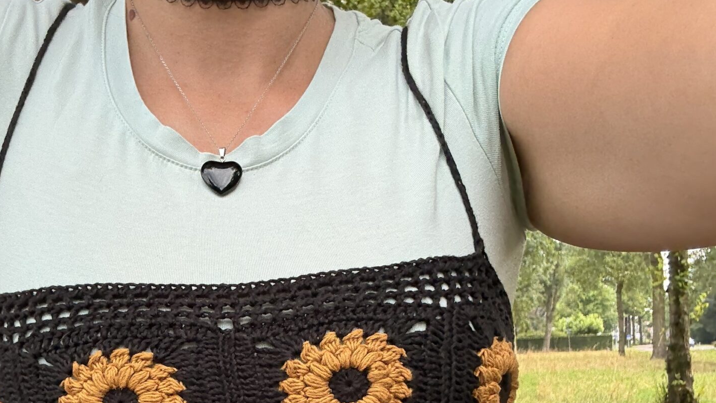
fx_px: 854
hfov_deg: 44.9
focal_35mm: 45
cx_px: 246
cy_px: 409
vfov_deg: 25.2
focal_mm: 2.69
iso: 50
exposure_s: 1/121
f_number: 1.9
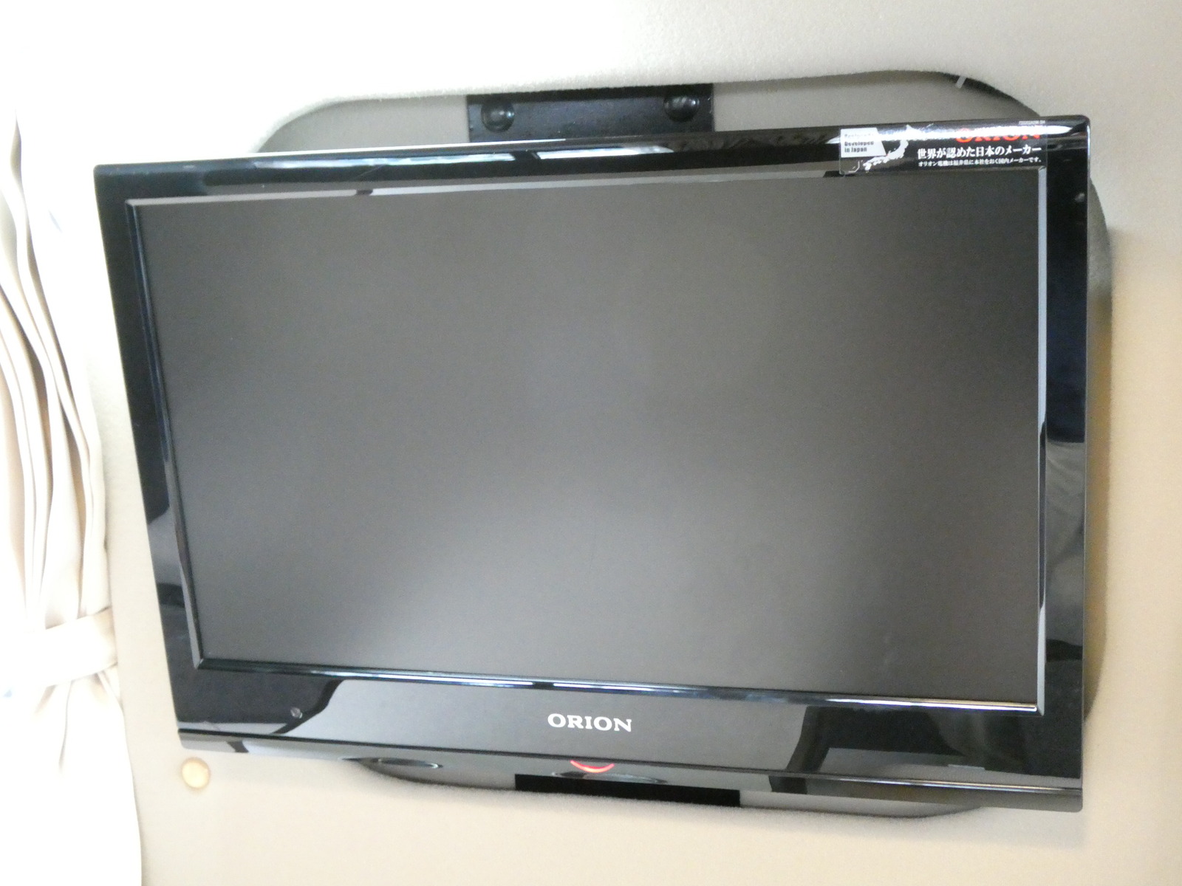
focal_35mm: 44
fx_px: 1502
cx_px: 591
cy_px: 443
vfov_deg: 32.9
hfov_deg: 42.9
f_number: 3.9
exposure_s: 1/10
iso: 1600
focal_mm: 7.8
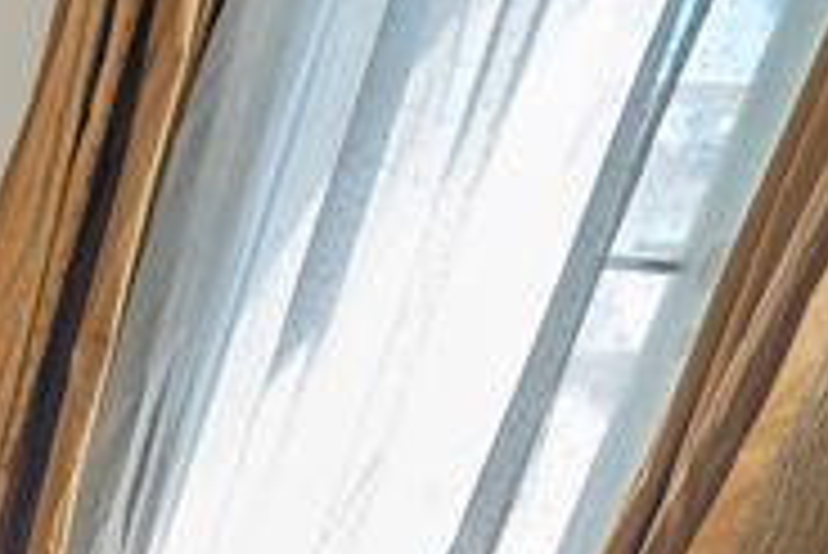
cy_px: 1067
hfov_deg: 14.3
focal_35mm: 89
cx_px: -1206
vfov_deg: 13.4
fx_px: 2049
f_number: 4
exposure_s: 1/50
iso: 50
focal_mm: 16
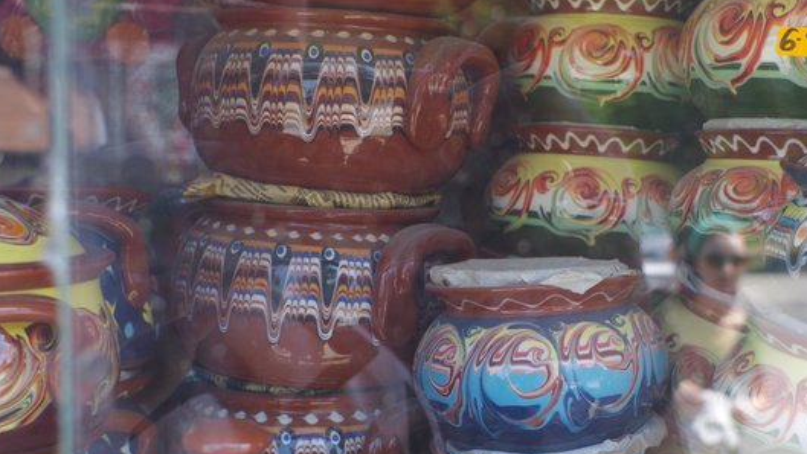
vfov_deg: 23.8
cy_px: 340
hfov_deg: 41.4
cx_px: 450
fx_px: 1066
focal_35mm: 50
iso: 200
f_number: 4.5
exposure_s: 1/100
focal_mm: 21
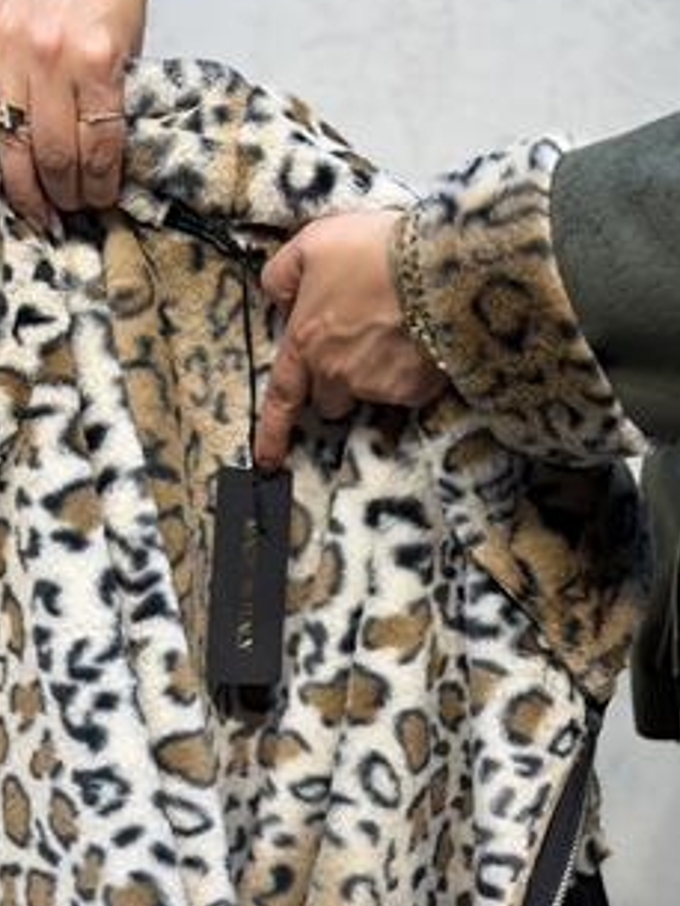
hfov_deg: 22.5
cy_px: 569
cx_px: 238
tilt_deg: -11.1
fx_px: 1701
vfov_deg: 29.7
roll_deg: +0.7
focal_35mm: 65
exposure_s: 1/121
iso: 50
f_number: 1.78
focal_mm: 6.76
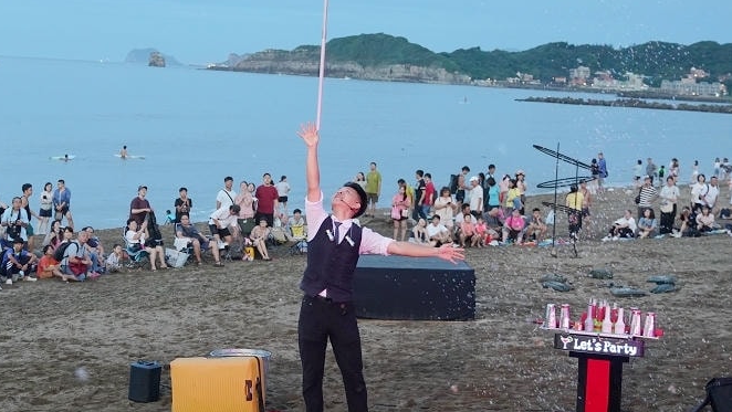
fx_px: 1437
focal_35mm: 74
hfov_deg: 28.6
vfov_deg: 16.3
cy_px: 113
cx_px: 331
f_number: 3.2
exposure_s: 1/160
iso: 1600
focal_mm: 39
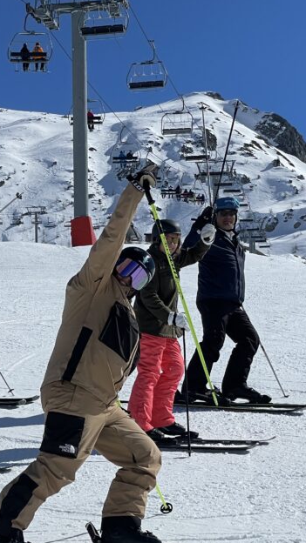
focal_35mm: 93
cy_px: 311
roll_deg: -2.7
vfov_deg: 22.9
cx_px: -13
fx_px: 1341
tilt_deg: +14.6
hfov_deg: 12.8
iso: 25
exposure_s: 1/6849
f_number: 2
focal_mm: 6
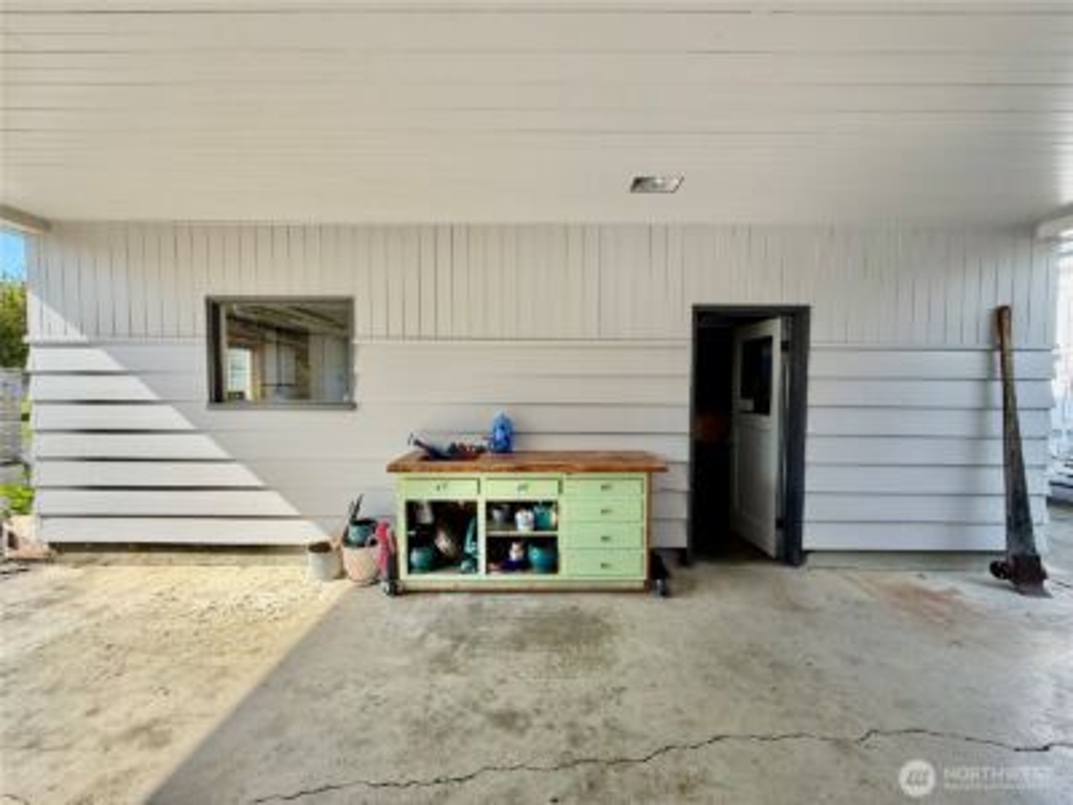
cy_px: 402
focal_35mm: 14
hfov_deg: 102.1
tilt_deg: -2.4
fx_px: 434
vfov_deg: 85.7
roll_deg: -0.8
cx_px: 536
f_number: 2.2
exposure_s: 1/502
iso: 50
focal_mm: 2.22
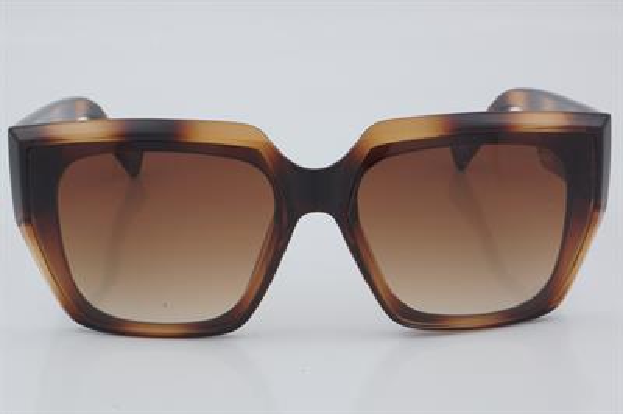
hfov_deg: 24.6
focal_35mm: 82
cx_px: 312
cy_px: 207
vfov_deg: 16.5
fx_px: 1426
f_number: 32
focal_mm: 55
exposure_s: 1/4
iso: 100
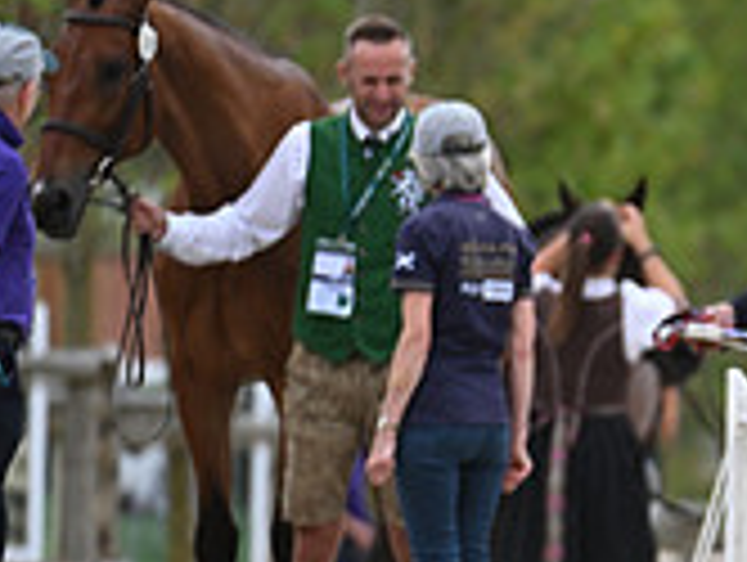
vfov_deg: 1.1
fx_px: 29045
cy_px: 321
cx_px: 1282
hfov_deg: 1.5
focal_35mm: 1344
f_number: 5.6
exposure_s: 1/1600
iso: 560
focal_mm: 400
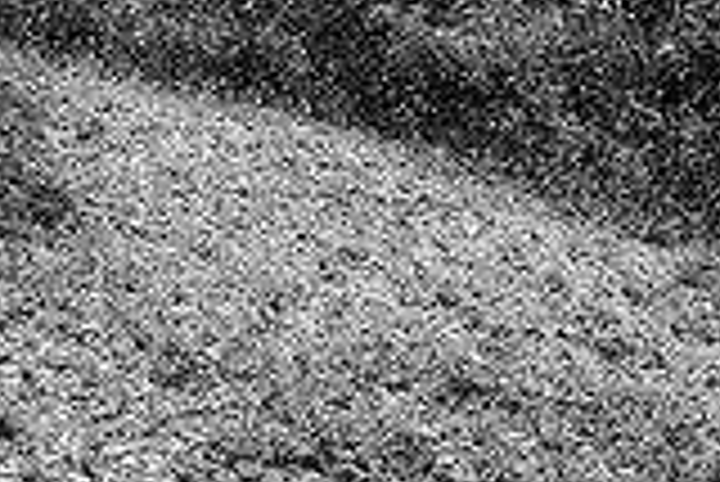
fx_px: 1742
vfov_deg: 15.0
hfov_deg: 20.6
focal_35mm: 87
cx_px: -302
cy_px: -146
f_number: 3.5
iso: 200
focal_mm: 24
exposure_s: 1/640
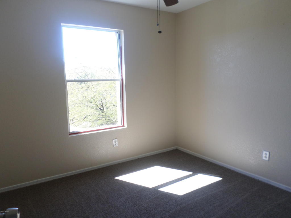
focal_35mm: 25
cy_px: 109
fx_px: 210
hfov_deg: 69.4
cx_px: 146
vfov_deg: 54.9
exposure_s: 1/90
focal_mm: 4.5
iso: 80
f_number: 2.5
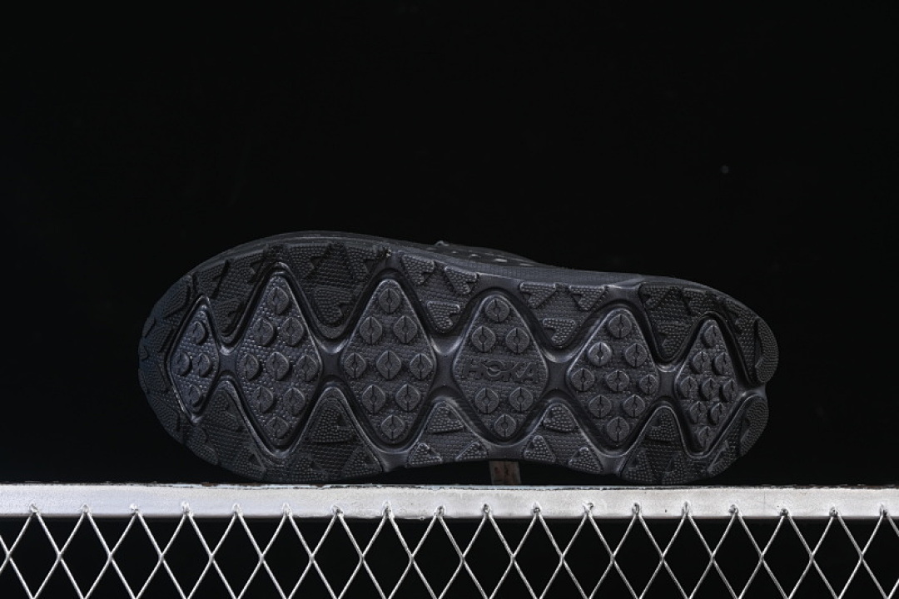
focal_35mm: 75
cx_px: 450
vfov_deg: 18.2
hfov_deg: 27.0
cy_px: 300
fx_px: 1873
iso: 160
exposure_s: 1/50
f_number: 6.3
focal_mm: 50
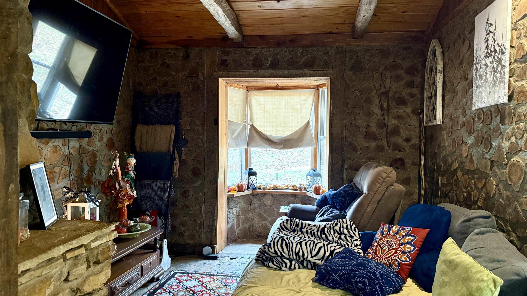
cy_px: 146
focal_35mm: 27
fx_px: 377
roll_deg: -0.8
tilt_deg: -2.3
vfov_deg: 42.9
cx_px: 262
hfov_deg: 69.9
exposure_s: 1/60
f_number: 1.78
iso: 800
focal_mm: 6.76
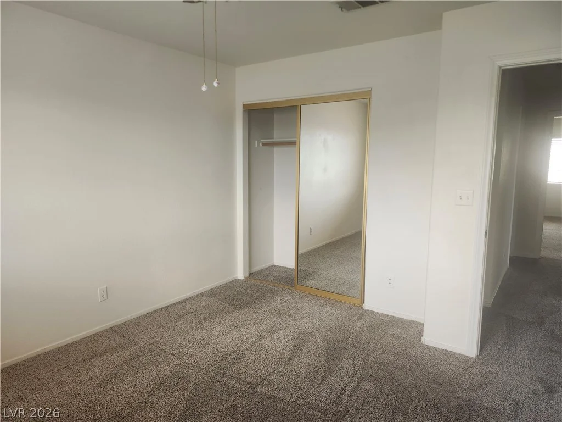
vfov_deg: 58.9
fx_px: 373
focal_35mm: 23
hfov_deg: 73.9
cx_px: 281
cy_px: 211
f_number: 1.8
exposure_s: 1/120
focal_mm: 5.54
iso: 200
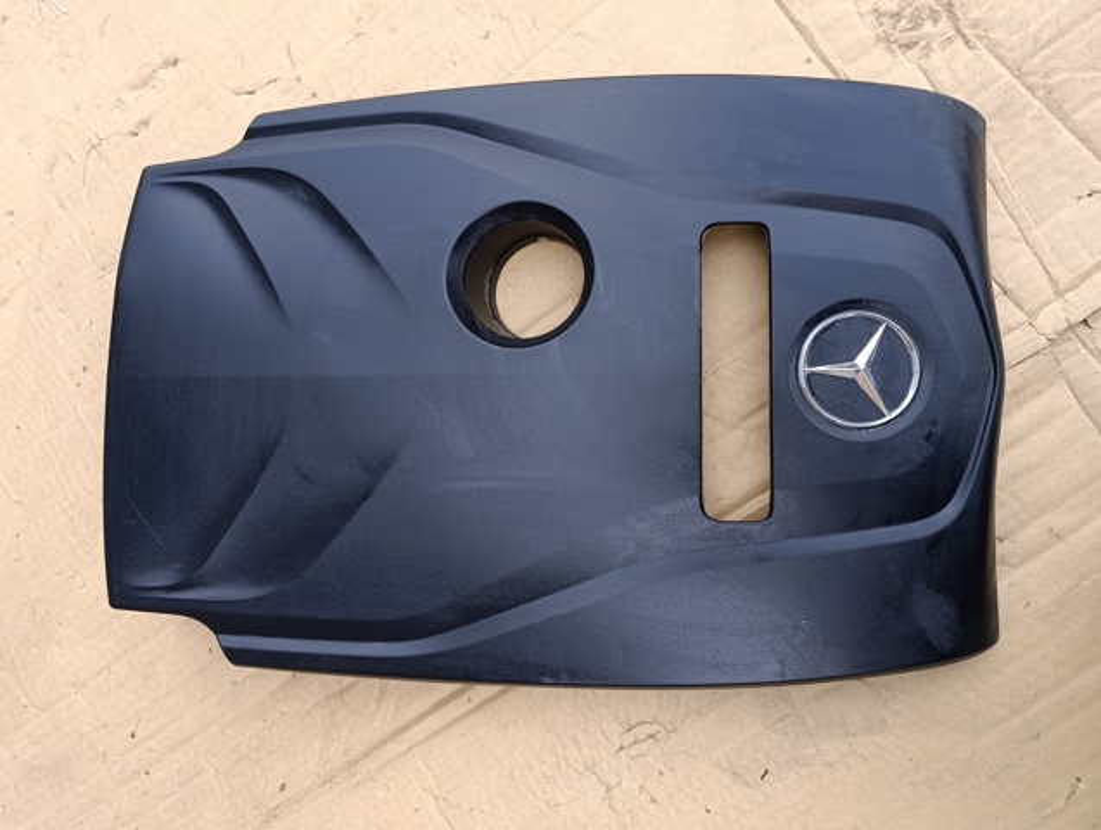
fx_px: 733
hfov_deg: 73.8
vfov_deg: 59.0
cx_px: 550
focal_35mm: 23
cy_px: 415
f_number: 1.7
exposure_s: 1/100
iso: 320
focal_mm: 6.11
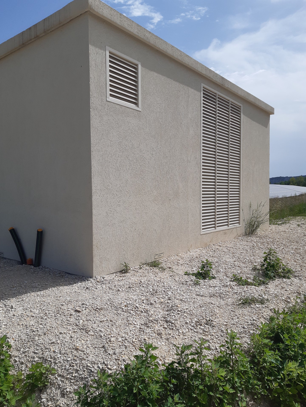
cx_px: 153
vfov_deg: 67.3
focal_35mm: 26
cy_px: 204
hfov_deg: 53.1
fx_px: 306
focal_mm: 3.92
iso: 40
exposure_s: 1/3106
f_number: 1.7
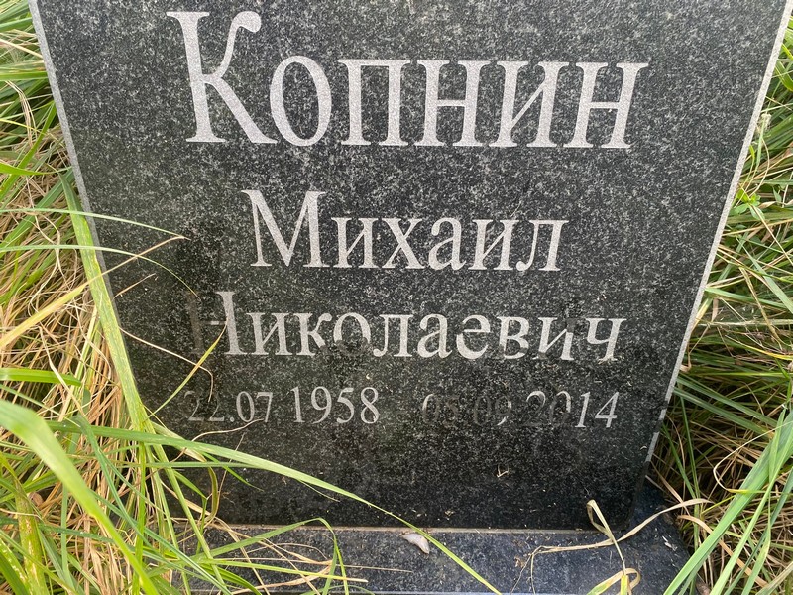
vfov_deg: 53.1
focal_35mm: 26
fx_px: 596
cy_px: 298
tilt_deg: -34.2
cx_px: 396
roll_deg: -0.1
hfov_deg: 67.3
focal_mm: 4.25
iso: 64
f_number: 1.8
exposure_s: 1/121
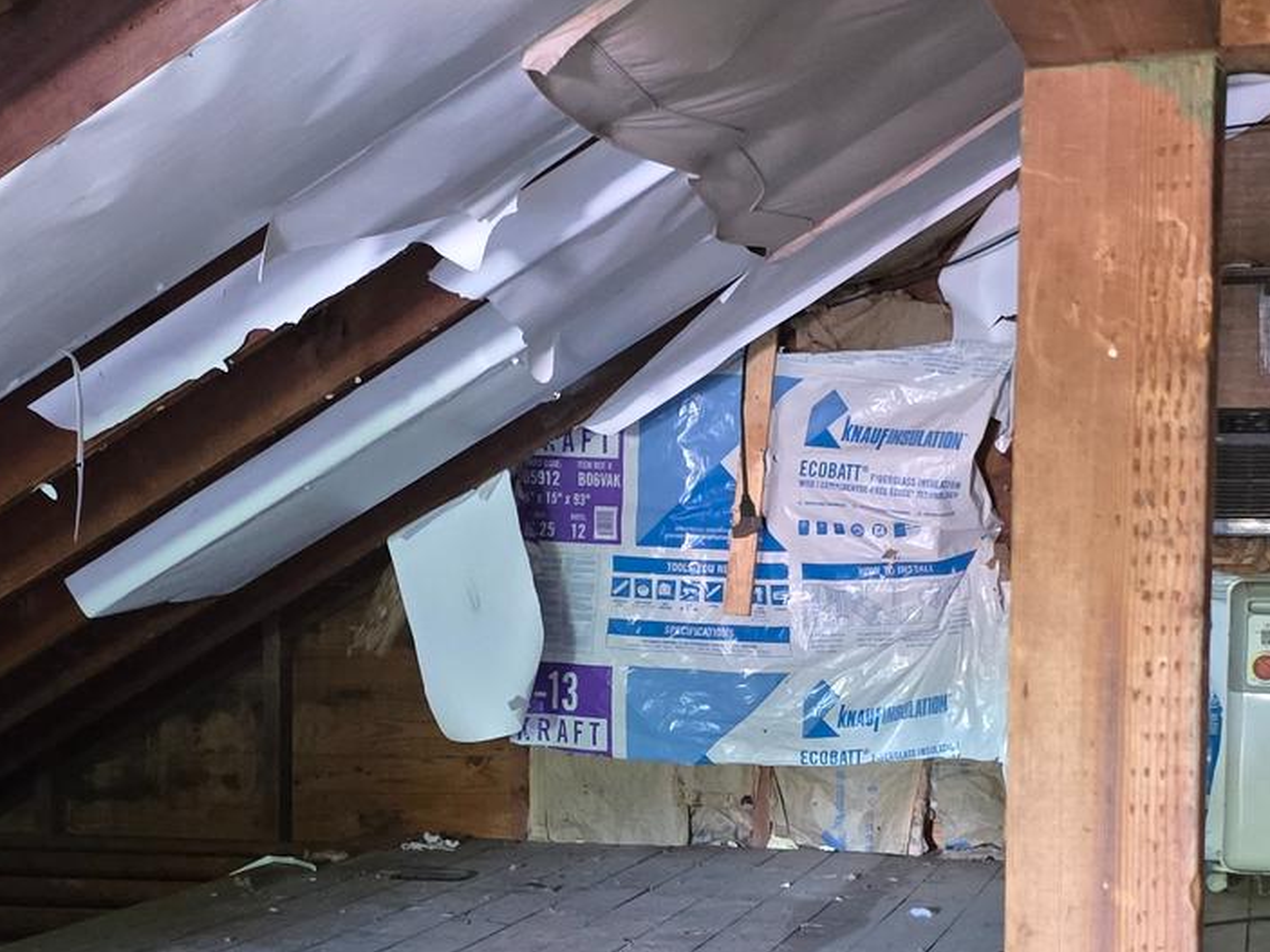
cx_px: 706
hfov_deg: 29.0
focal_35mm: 67
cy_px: 679
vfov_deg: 21.8
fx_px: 2458
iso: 1600
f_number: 1.7
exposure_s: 1/8
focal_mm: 6.3
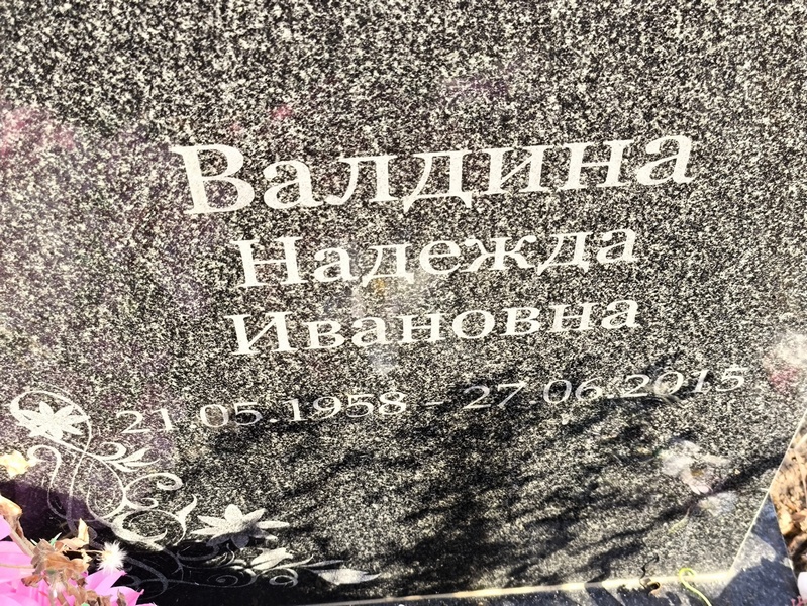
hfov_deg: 38.2
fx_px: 1166
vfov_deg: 29.1
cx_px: 404
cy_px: 303
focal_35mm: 50
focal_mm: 4.71
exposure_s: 1/167
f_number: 1.7
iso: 50
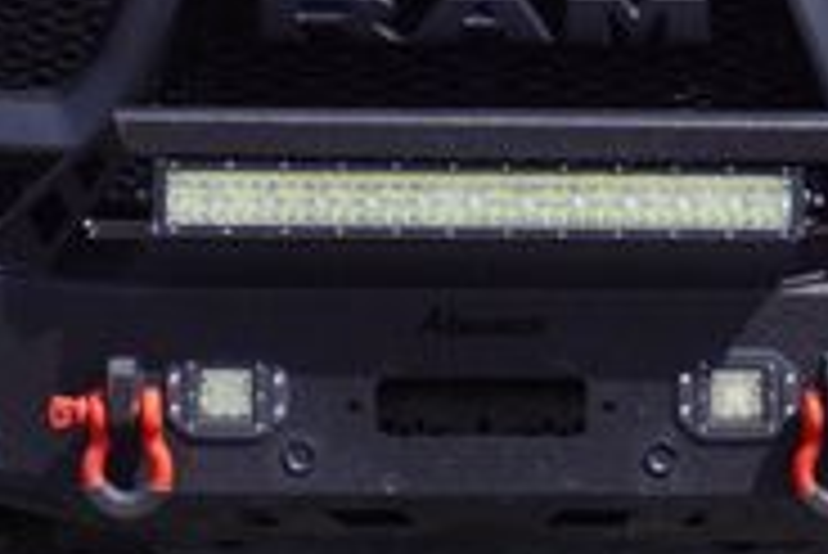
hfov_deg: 11.6
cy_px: 63
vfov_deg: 7.8
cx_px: 495
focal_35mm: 177
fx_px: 4074
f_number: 10
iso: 100
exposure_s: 1/125
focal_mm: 34
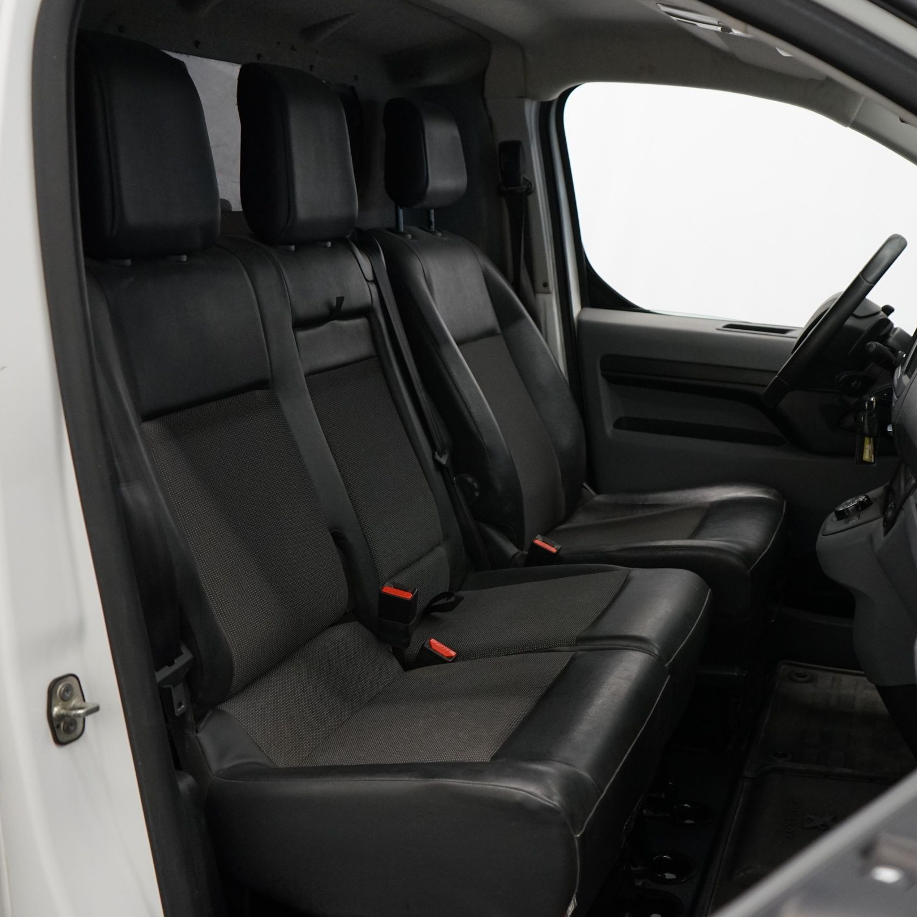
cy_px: 466
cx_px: 605
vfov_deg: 43.9
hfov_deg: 43.3
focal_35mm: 38
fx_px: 1139
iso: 1600
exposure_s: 1/160
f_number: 4
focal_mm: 29
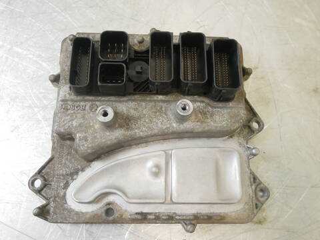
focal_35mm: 30
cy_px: 120
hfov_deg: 60.0
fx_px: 277
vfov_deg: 46.8
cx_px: 160
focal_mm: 15
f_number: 3.8
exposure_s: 1/60
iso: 2500
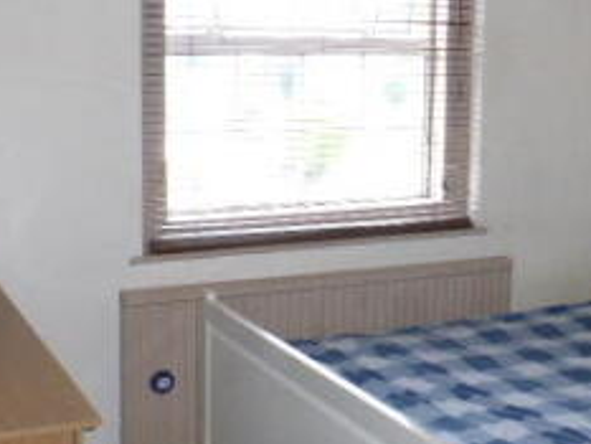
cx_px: 415
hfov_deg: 31.8
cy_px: 164
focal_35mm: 60
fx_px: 1025
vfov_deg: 24.4
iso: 200
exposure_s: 1/60
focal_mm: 4.3
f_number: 3.3
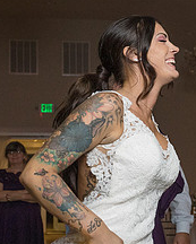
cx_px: 281
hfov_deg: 11.3
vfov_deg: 14.6
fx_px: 956
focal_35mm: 132
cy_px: 153
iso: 2000
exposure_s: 1/200
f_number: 5.6
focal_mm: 38
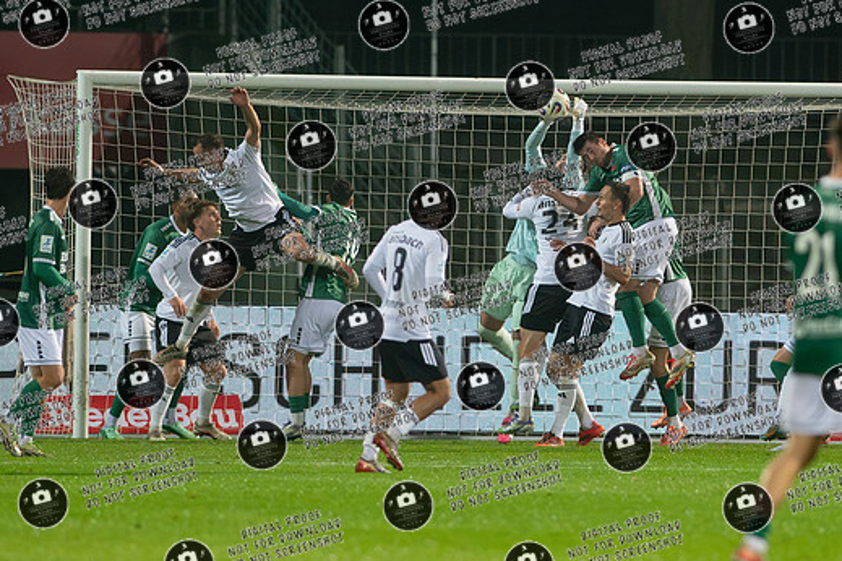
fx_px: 17002
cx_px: 560
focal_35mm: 727
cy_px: 233
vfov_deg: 1.9
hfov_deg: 2.8
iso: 4000
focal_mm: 300
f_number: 3.5
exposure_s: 1/1250
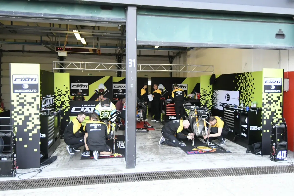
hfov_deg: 67.4
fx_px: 220
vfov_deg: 47.9
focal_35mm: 27
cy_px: 98
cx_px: 147
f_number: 4
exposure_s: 1/3200
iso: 9000
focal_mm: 18
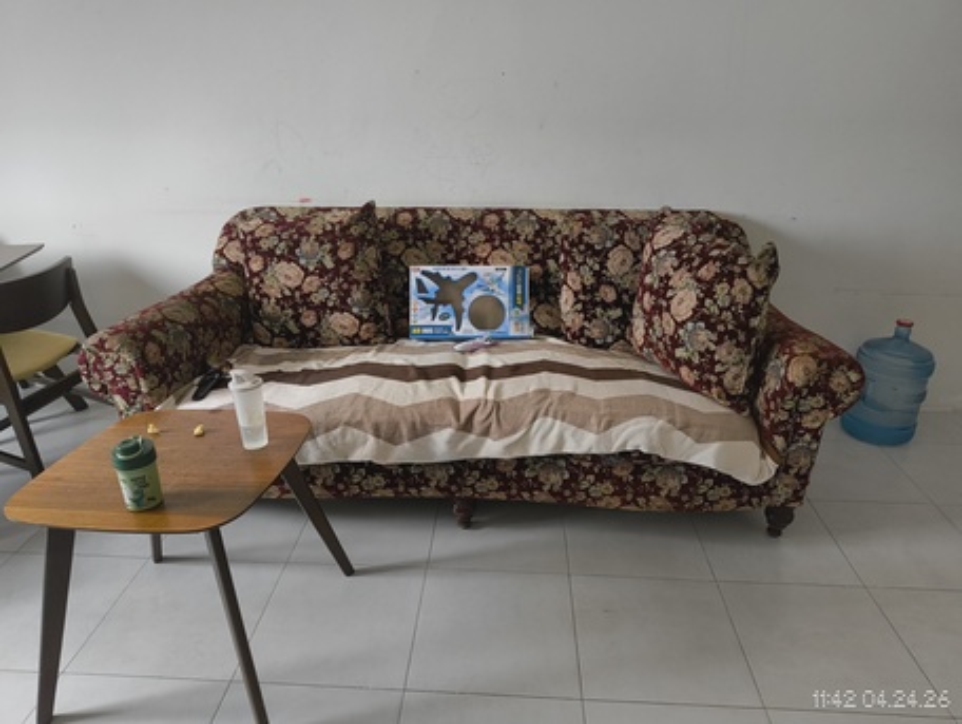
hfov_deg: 71.5
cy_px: 362
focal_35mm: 24
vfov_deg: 56.9
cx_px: 481
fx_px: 668
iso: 614
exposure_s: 1/50
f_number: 1.87
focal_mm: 5.56
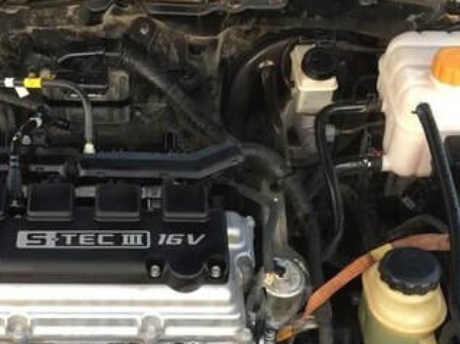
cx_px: 166
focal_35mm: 60
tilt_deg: -49.1
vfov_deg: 23.8
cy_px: 307
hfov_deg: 32.0
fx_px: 797
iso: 50
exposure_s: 1/33
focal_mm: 4.15
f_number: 2.2
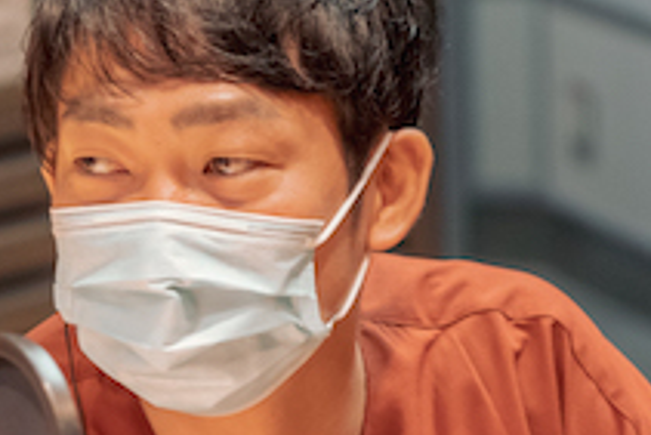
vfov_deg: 4.9
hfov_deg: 7.4
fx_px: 5049
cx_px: 139
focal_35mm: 279
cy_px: 302
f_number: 4
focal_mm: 98
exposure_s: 1/160
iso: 5000
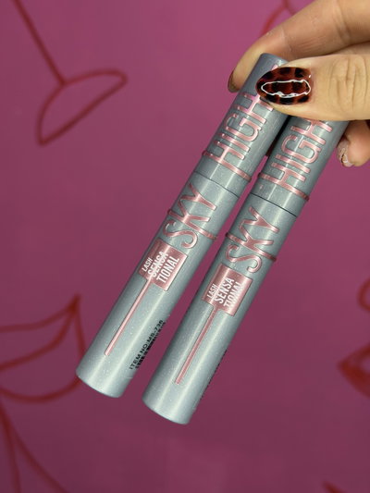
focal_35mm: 48
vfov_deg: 39.6
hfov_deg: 30.3
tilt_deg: -18.0
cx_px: 185
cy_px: 246
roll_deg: -4.7
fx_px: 684
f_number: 1.78
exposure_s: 1/50
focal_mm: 6.76
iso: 50
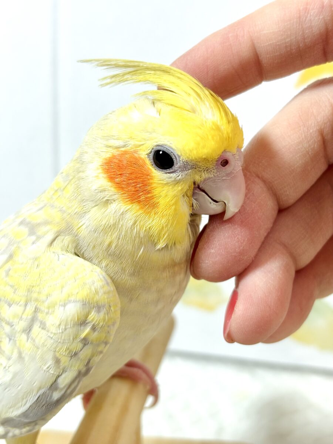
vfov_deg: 36.8
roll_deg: +1.1
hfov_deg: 28.0
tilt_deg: -25.8
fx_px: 667
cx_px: 166
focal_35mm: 52
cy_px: 222
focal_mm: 5.96
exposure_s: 1/100
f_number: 1.6
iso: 50
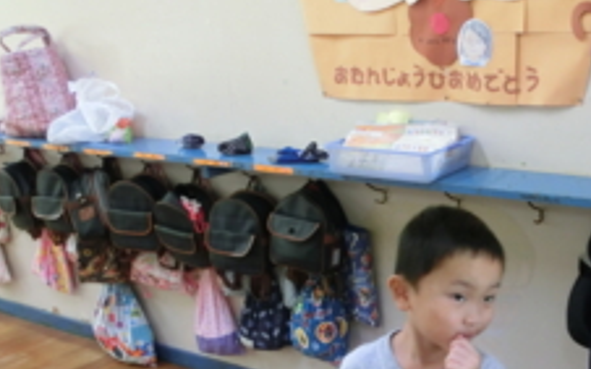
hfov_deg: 42.3
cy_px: 285
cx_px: 476
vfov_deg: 28.1
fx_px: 724
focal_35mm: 45
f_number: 3
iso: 800
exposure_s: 1/200
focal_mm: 4.24
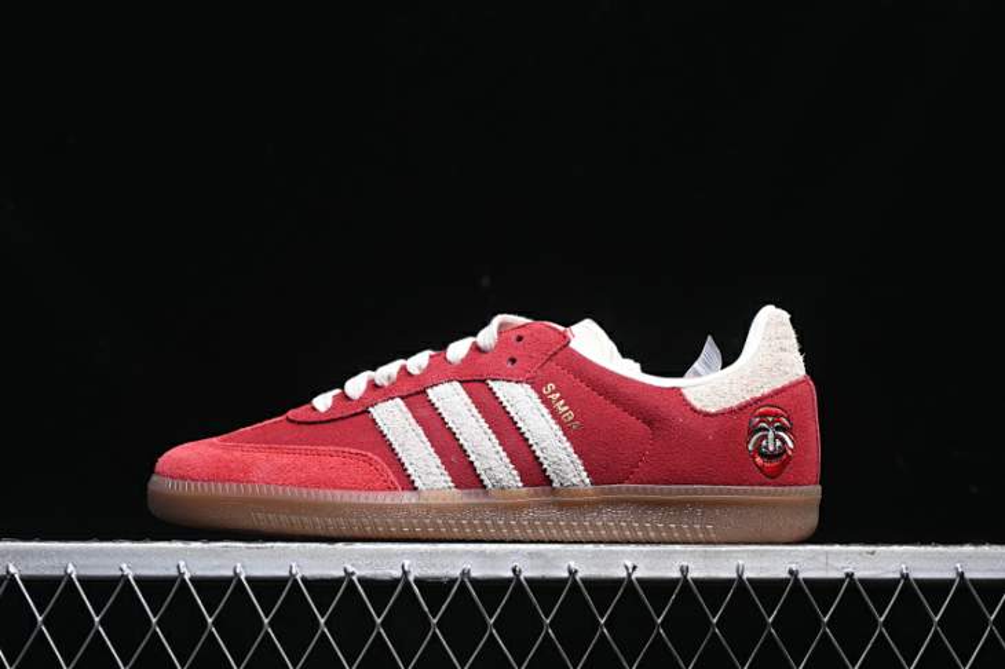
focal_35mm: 75
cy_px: 334
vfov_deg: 18.2
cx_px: 502
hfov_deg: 27.0
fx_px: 2093
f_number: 6.3
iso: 160
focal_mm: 50
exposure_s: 1/60
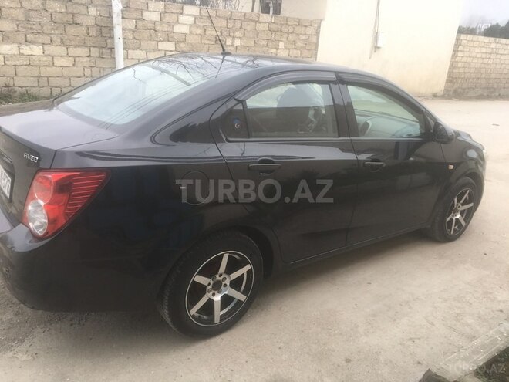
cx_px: 254
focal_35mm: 29
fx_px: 426
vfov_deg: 48.2
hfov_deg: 61.7
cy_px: 191
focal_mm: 4.15
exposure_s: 1/348
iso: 25
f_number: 2.2
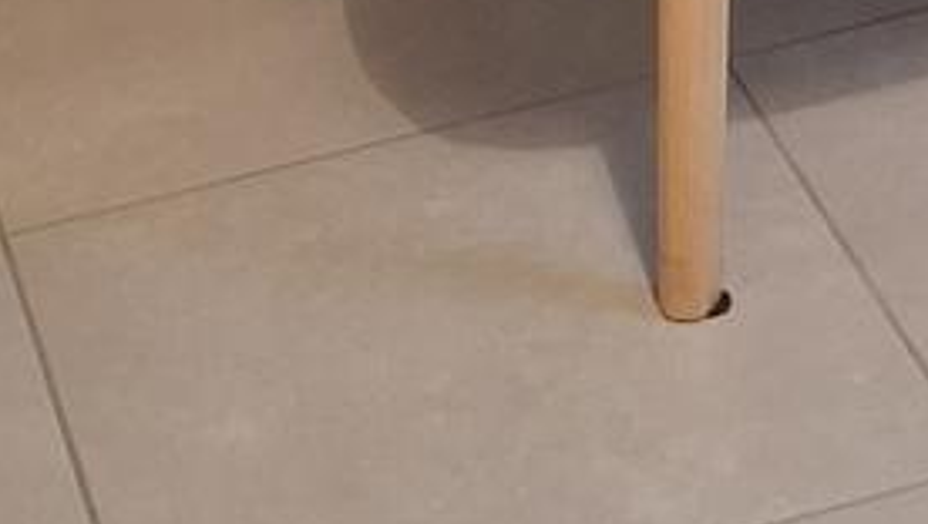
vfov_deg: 6.3
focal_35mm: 174
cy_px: -1179
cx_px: 908
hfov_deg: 12.2
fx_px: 4287
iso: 400
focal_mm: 5.54
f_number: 1.8
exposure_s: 1/33
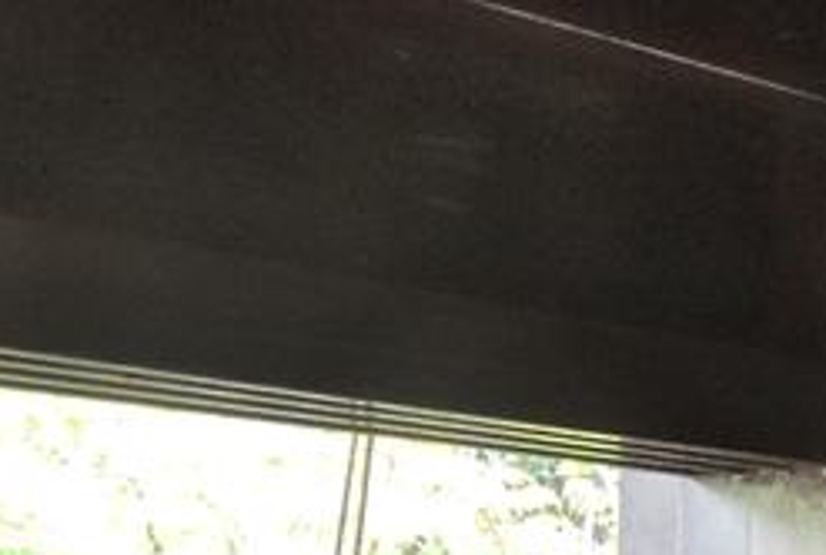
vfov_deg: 10.3
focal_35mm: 131
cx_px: 1518
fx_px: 3013
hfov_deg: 13.8
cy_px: 700
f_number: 4
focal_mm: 10
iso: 500
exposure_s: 1/60
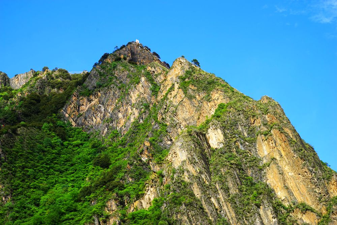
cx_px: 168
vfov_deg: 19.5
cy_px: 112
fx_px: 655
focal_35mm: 70
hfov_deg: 28.8
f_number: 11
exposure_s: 1/100
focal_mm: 70
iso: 100
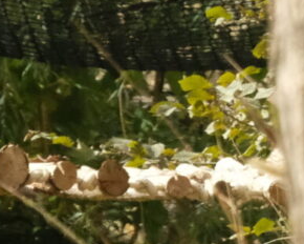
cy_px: -48
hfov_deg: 1.8
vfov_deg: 1.4
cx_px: 981
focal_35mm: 1092
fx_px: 9825
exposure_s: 1/8000
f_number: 8
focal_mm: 117.3
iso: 8000
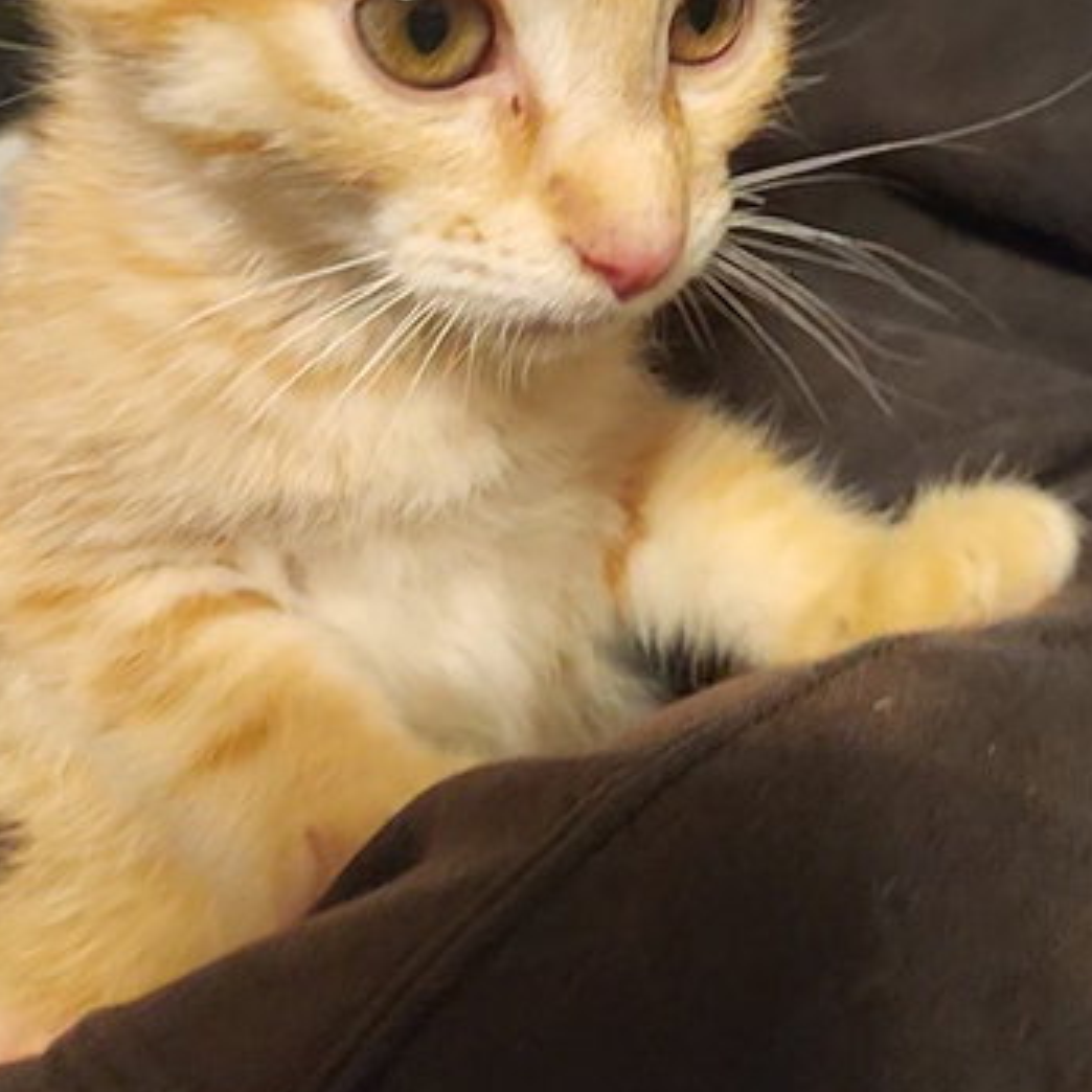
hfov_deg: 42.4
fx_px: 1392
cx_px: 700
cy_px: 340
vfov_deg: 42.1
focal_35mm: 39
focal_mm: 5.4
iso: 640
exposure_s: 1/60
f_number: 1.8
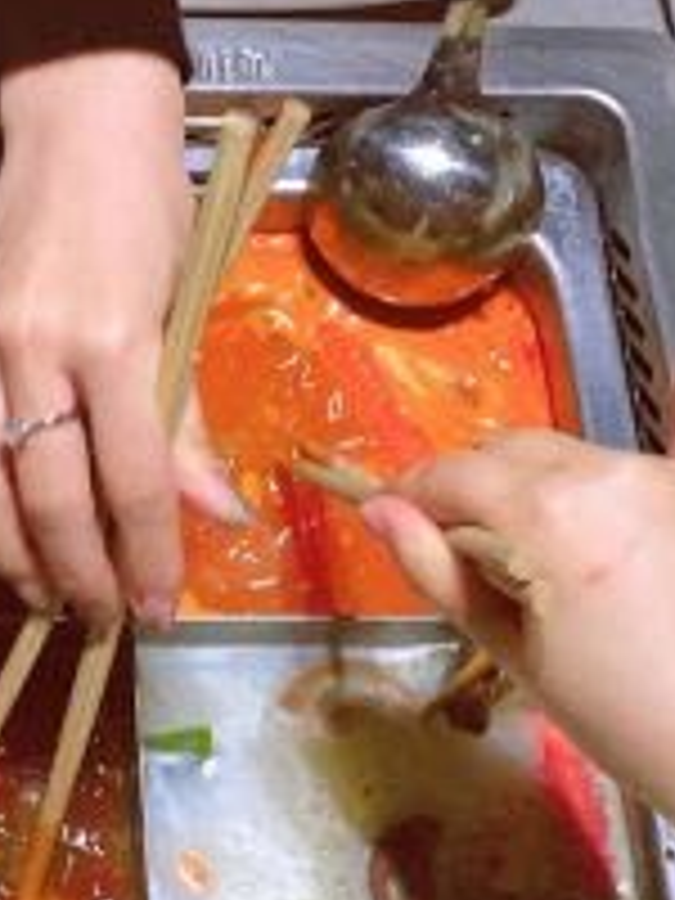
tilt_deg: -61.9
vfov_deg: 20.0
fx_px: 2548
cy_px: 554
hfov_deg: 15.0
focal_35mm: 98
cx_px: 178
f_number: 1.8
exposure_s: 1/33
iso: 25
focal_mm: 4
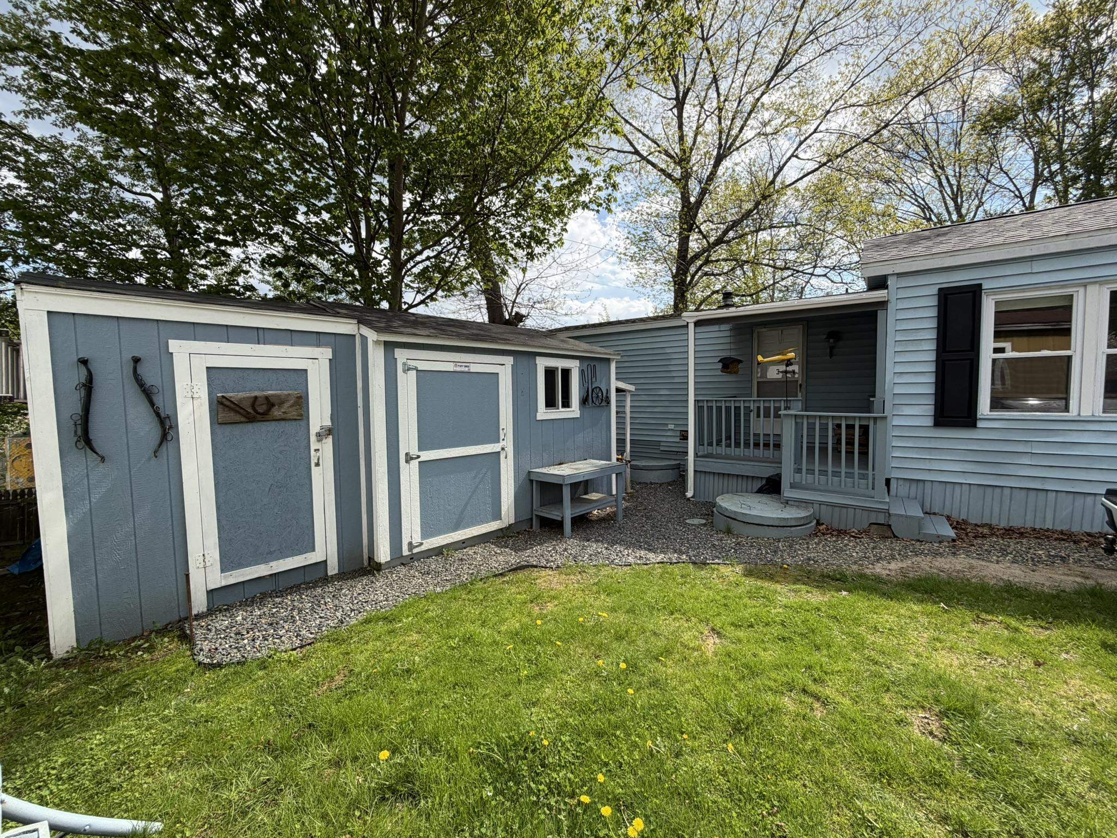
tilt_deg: -2.9
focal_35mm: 14
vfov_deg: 85.7
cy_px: 419
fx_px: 452
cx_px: 558
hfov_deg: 102.1
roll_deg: +0.6
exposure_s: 1/770
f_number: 2.2
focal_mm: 2.22
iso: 32
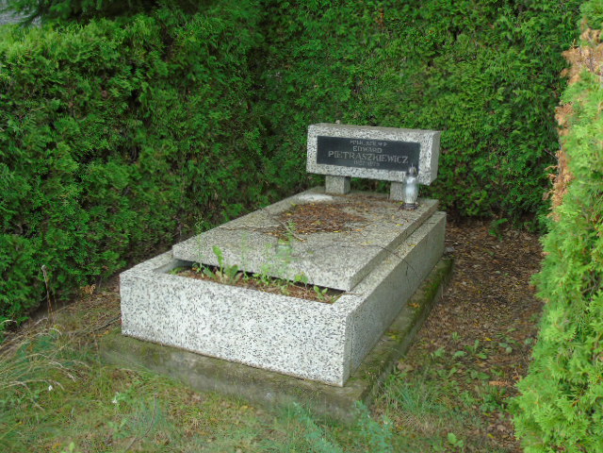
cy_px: 226
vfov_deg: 41.8
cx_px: 302
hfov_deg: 54.0
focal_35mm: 34
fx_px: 592
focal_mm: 6.1
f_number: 3.8
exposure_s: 1/80
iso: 80
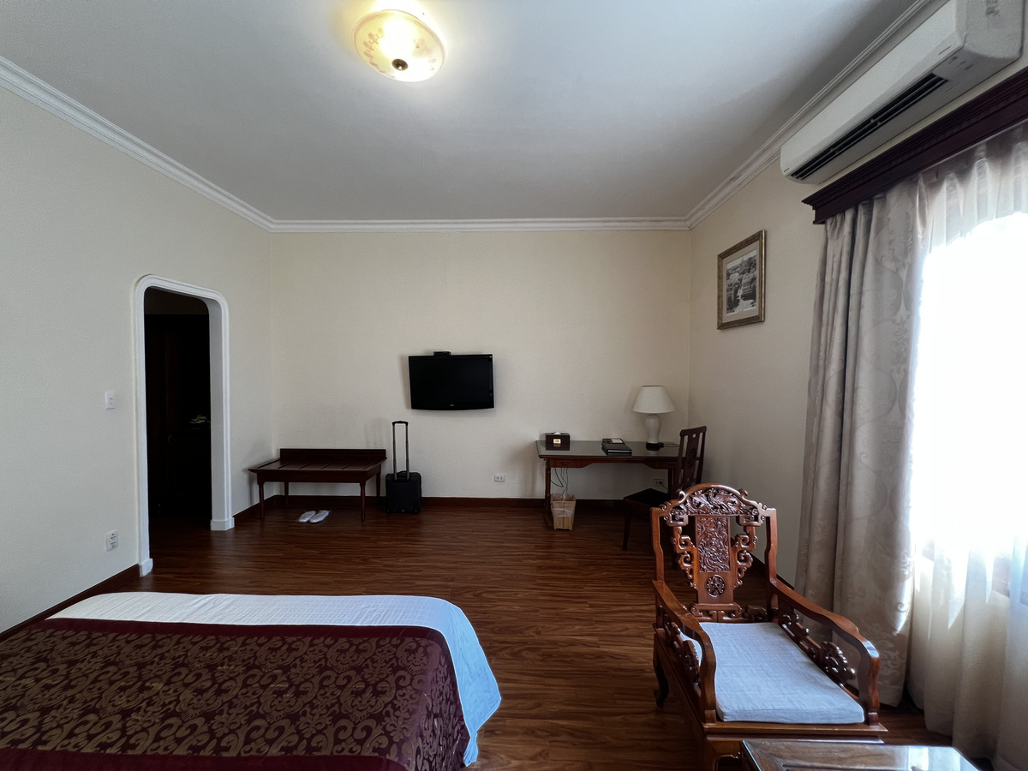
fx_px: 386
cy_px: 386
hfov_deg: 106.2
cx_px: 514
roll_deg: +0.0
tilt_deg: -2.0
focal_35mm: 13
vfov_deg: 89.9
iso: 200
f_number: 1.8
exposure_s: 1/100
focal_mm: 1.57
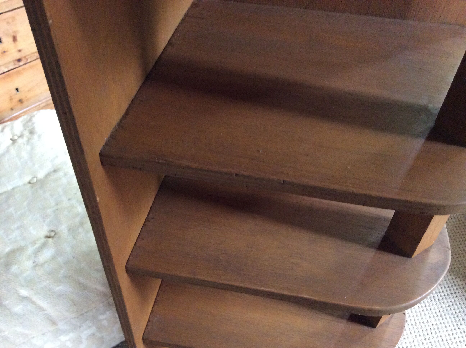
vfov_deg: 44.1
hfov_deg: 56.9
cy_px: 174
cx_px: 233
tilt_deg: -45.4
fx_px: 430
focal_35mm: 32
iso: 320
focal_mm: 3.3
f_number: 2.4
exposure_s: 1/17
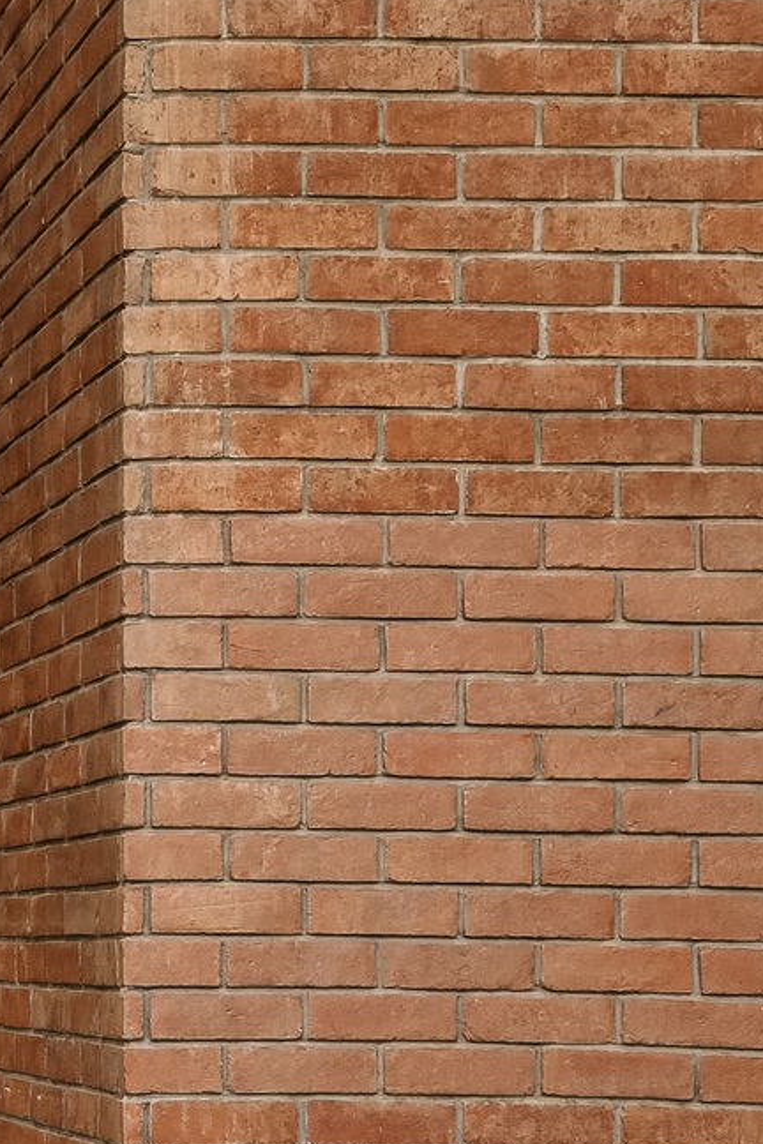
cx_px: -572
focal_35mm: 88
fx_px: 2797
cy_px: -773
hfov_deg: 14.0
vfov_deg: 19.0
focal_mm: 19
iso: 200
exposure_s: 1/50
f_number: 10
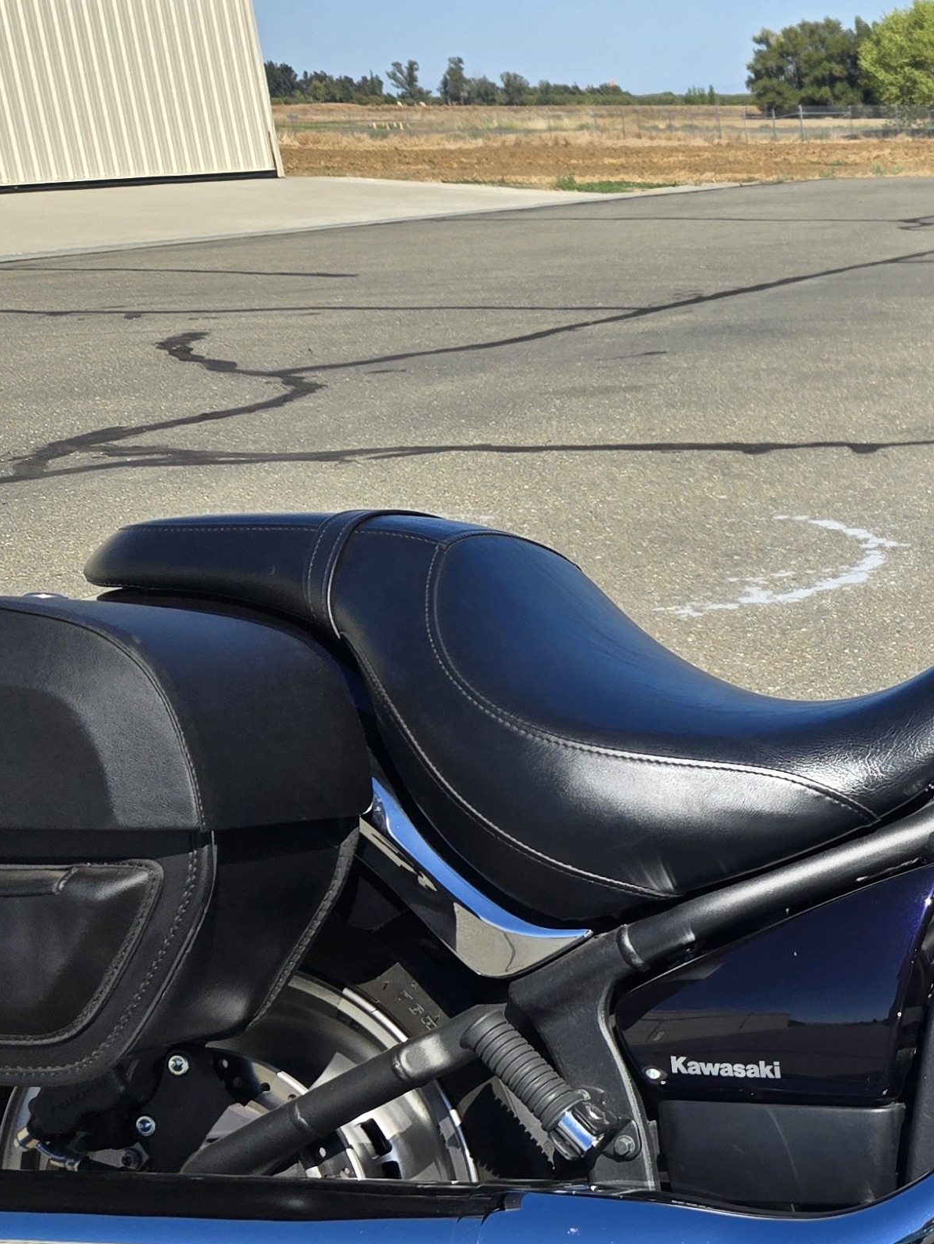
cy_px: 926
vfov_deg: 32.6
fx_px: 2086
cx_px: 1260
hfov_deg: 22.3
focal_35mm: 58
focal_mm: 5.4
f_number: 1.8
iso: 25
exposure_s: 1/1488
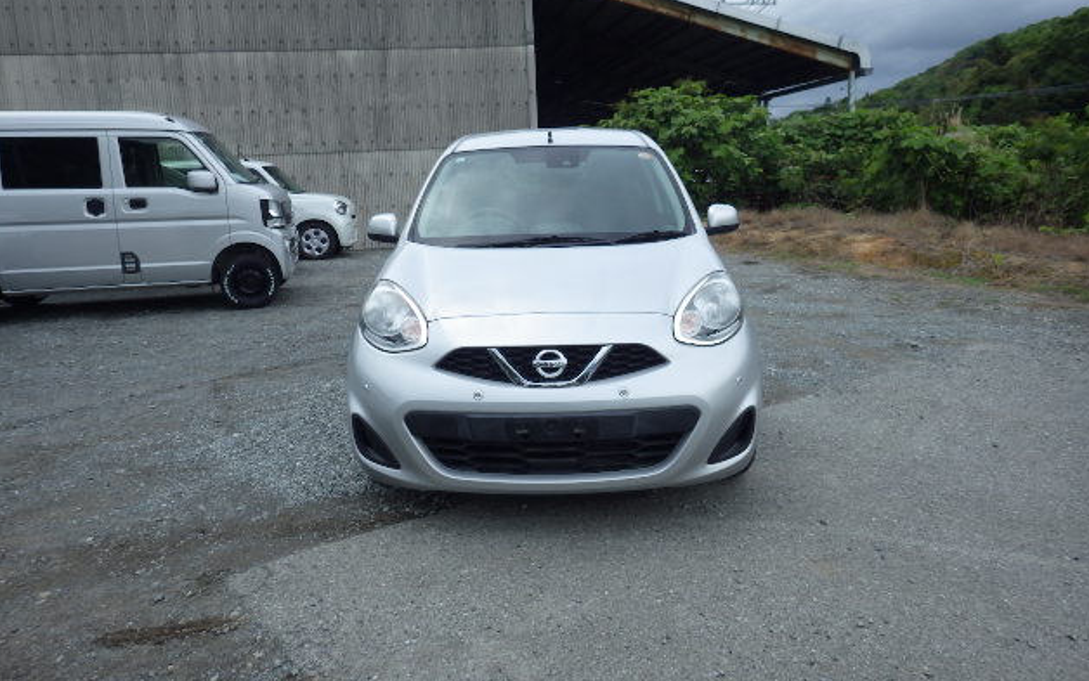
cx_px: 541
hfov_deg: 68.4
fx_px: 802
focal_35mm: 27
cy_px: 321
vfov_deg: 46.0
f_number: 2.8
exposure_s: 1/640
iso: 125
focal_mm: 4.5
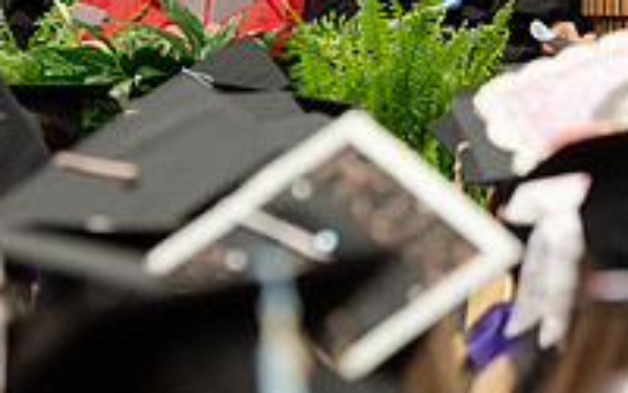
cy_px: 97
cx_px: 945
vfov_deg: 3.1
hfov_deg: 4.9
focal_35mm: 429
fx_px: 7342
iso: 2500
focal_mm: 105
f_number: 4
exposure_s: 1/200
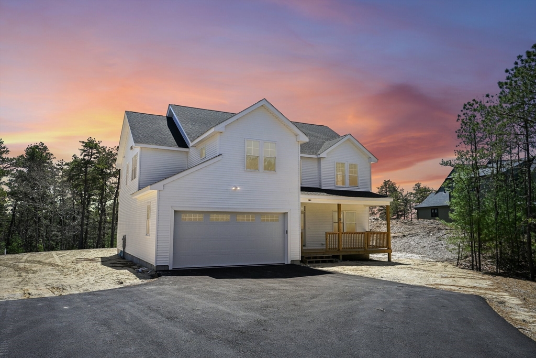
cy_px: 179
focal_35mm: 25
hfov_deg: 71.5
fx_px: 372
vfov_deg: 51.3
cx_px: 268
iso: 400
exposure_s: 1/1250
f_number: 8
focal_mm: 25
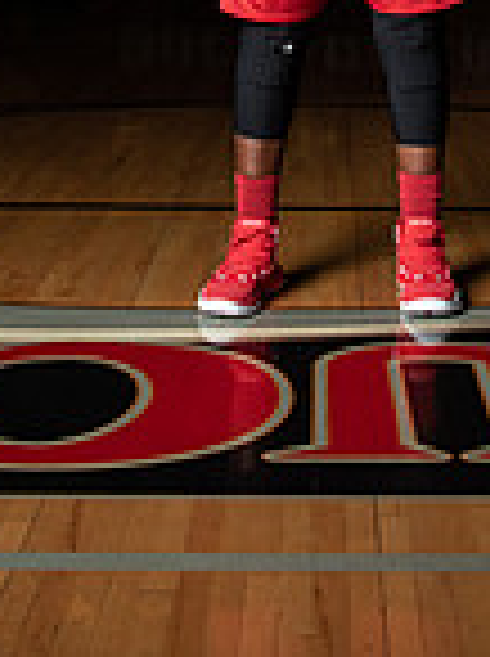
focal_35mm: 95
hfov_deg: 15.5
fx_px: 1798
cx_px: 355
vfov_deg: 18.5
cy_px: -306
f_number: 14
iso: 320
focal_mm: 32
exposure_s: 1/200
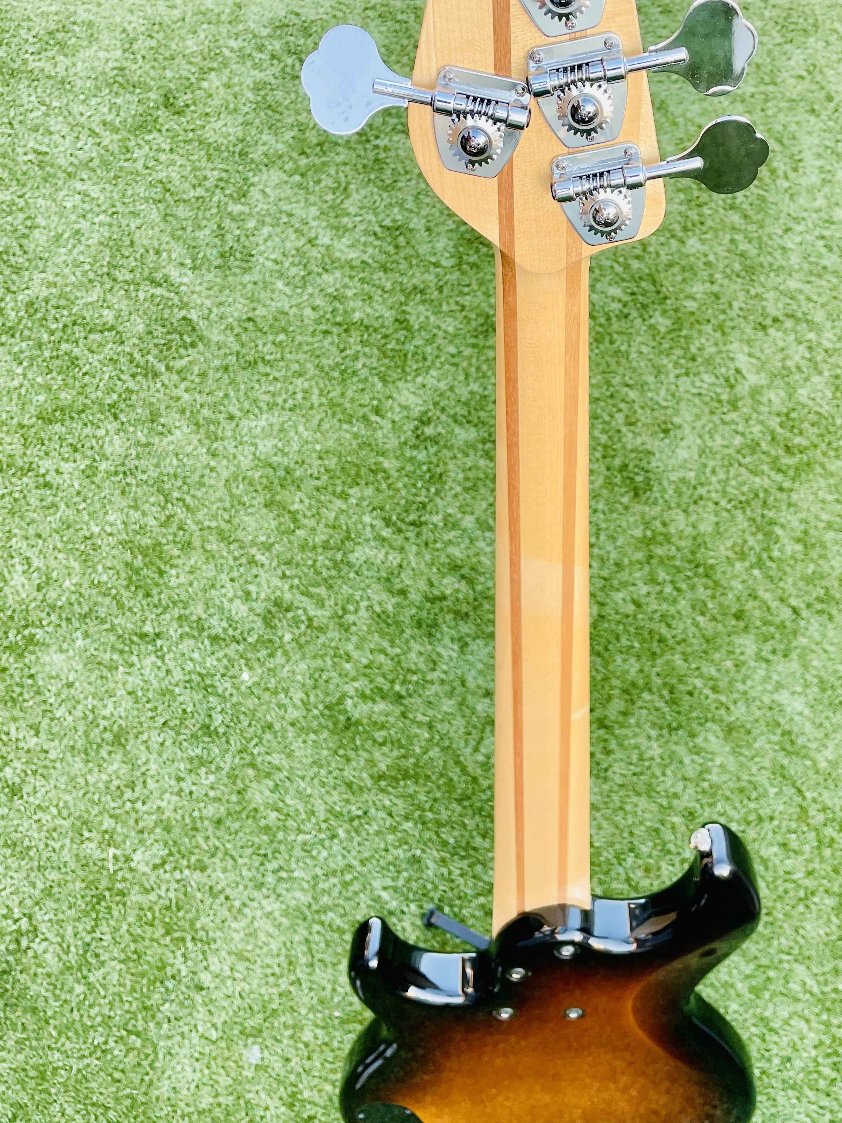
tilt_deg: -60.0
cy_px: 419
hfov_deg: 39.2
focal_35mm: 36
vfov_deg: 50.8
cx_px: 558
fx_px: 1168
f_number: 1.6
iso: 100
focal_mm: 4.2
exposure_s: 1/121
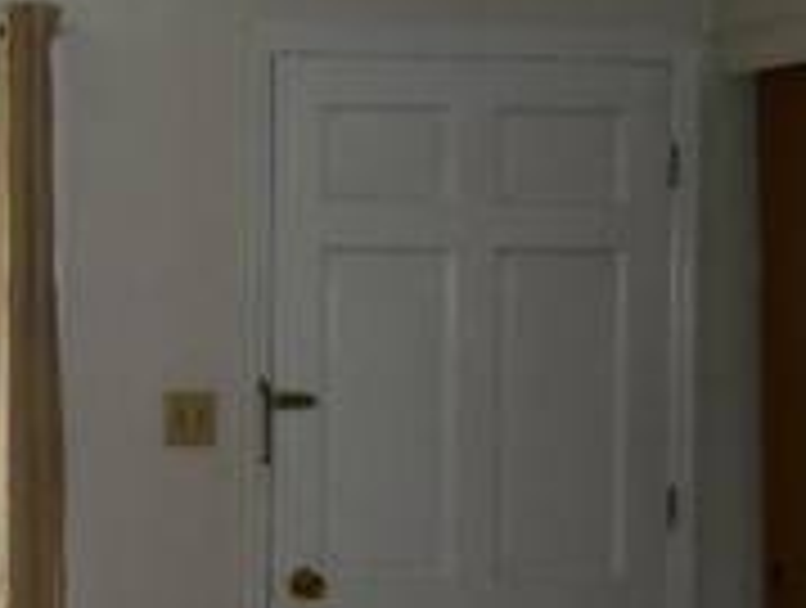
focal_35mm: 94
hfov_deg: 19.5
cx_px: -189
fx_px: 2193
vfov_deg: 15.8
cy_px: 311
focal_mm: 5.2
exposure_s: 1/30
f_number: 3.3
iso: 100
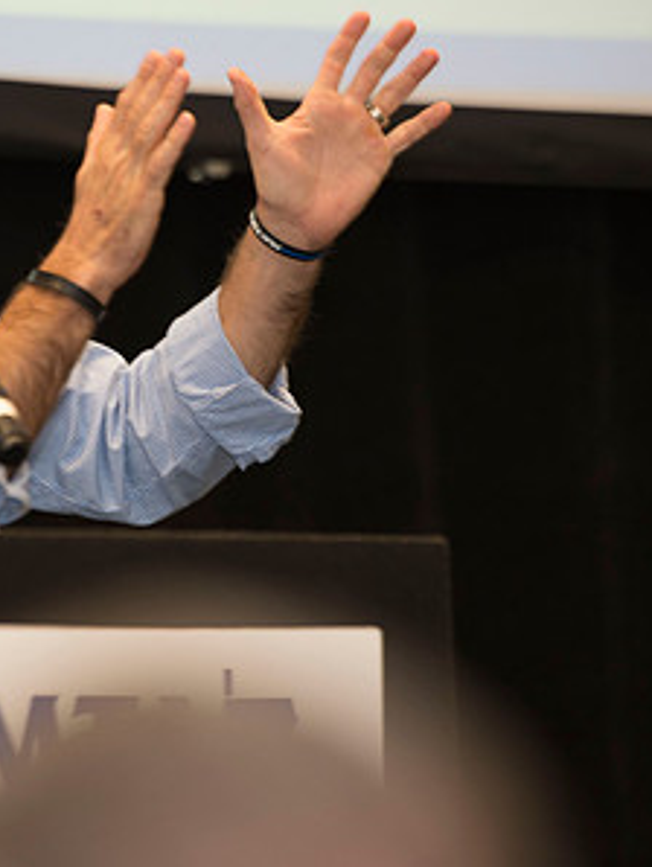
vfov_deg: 5.3
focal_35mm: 374
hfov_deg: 4.0
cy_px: 387
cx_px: 157
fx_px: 9379
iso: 1250
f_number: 2.8
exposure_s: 1/160
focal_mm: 200
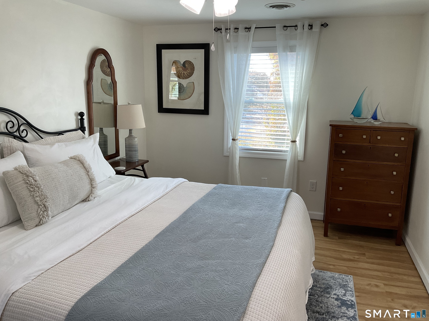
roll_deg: -1.6
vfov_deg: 48.2
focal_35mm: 29
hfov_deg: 61.7
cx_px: 214
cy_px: 160
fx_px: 359
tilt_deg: -11.9
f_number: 1.8
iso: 64
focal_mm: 3
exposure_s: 1/120
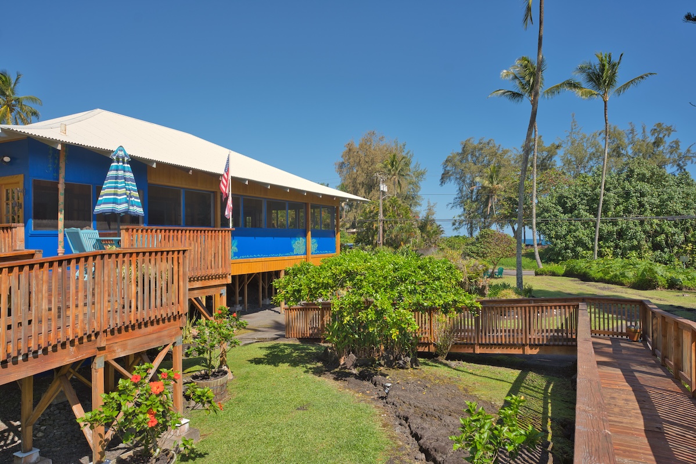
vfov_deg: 53.1
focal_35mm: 24
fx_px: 464
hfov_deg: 73.7
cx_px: 348
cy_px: 232
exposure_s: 1/320
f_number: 5.6
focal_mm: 24
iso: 50
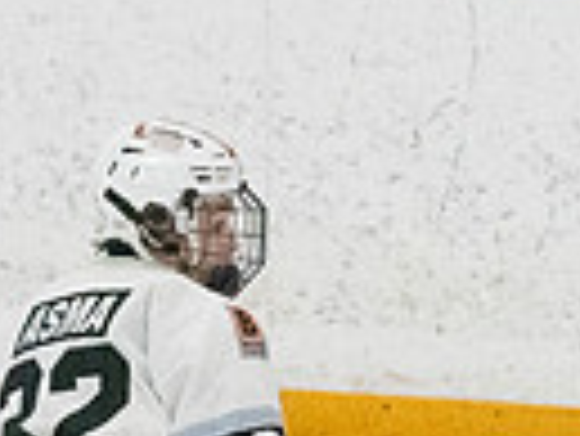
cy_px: 620
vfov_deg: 1.2
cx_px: 193
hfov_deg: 1.5
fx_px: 21718
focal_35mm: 1295
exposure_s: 1/1600
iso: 8000
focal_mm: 200
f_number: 5
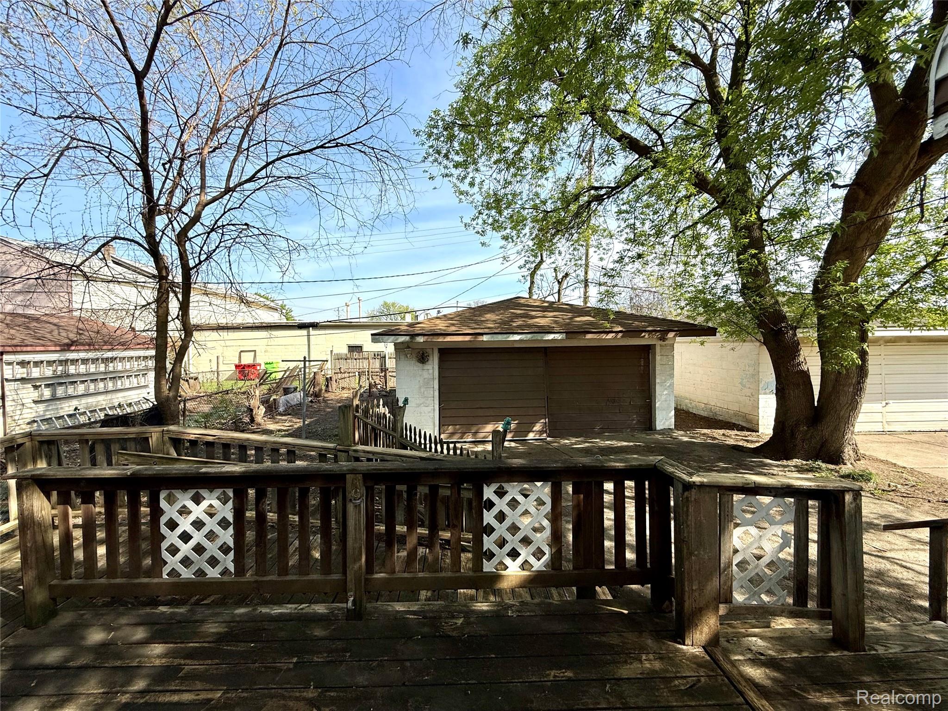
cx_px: 474
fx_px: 383
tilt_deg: -1.0
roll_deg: +0.1
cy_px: 356
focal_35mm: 14
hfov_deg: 102.1
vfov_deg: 85.7
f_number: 2.2
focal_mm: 2.22
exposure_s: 1/1259
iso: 50
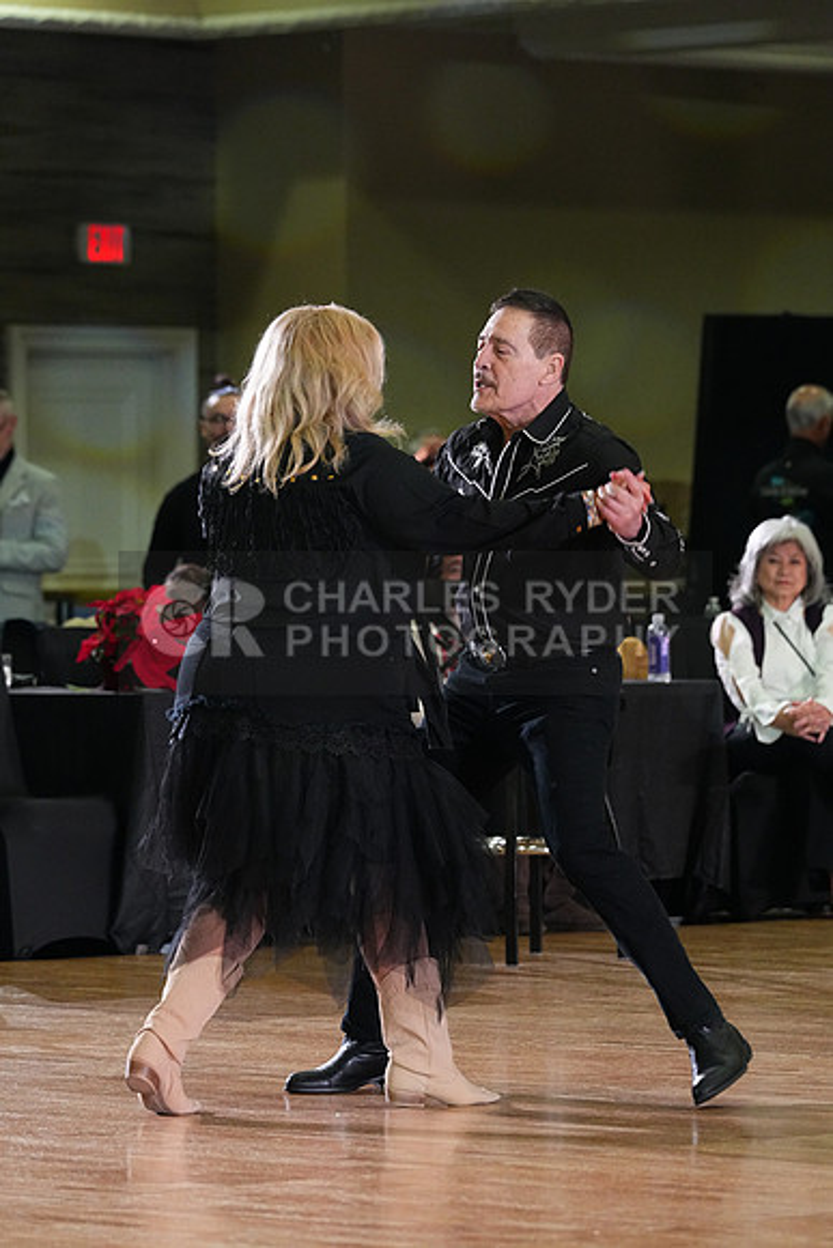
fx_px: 6937
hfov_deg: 6.9
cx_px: 416
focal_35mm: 200
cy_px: 624
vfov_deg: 10.3
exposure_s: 1/320
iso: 6400
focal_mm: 200
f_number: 5.6
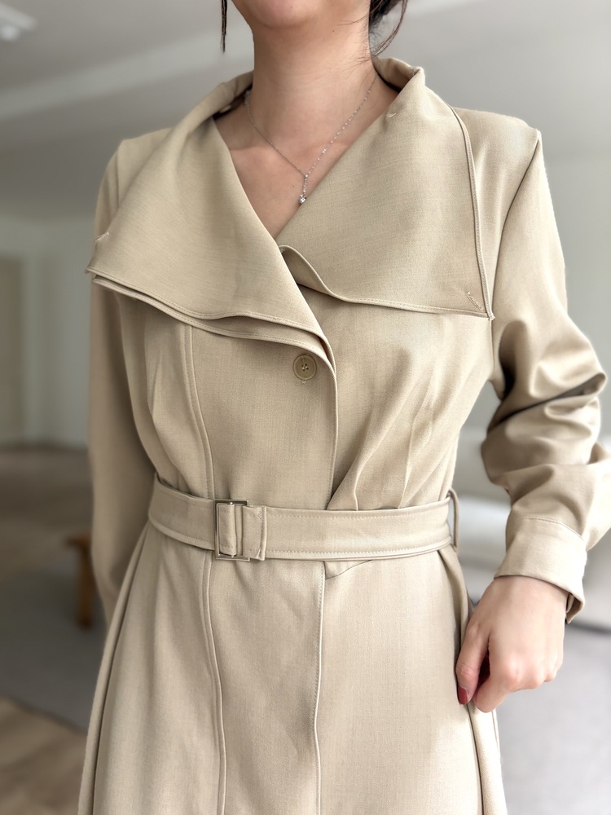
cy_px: 408
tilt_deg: -3.9
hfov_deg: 53.1
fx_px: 612
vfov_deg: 67.3
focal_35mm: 26
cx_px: 306
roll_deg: -0.5
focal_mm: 5.96
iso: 125
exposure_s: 1/116
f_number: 1.6
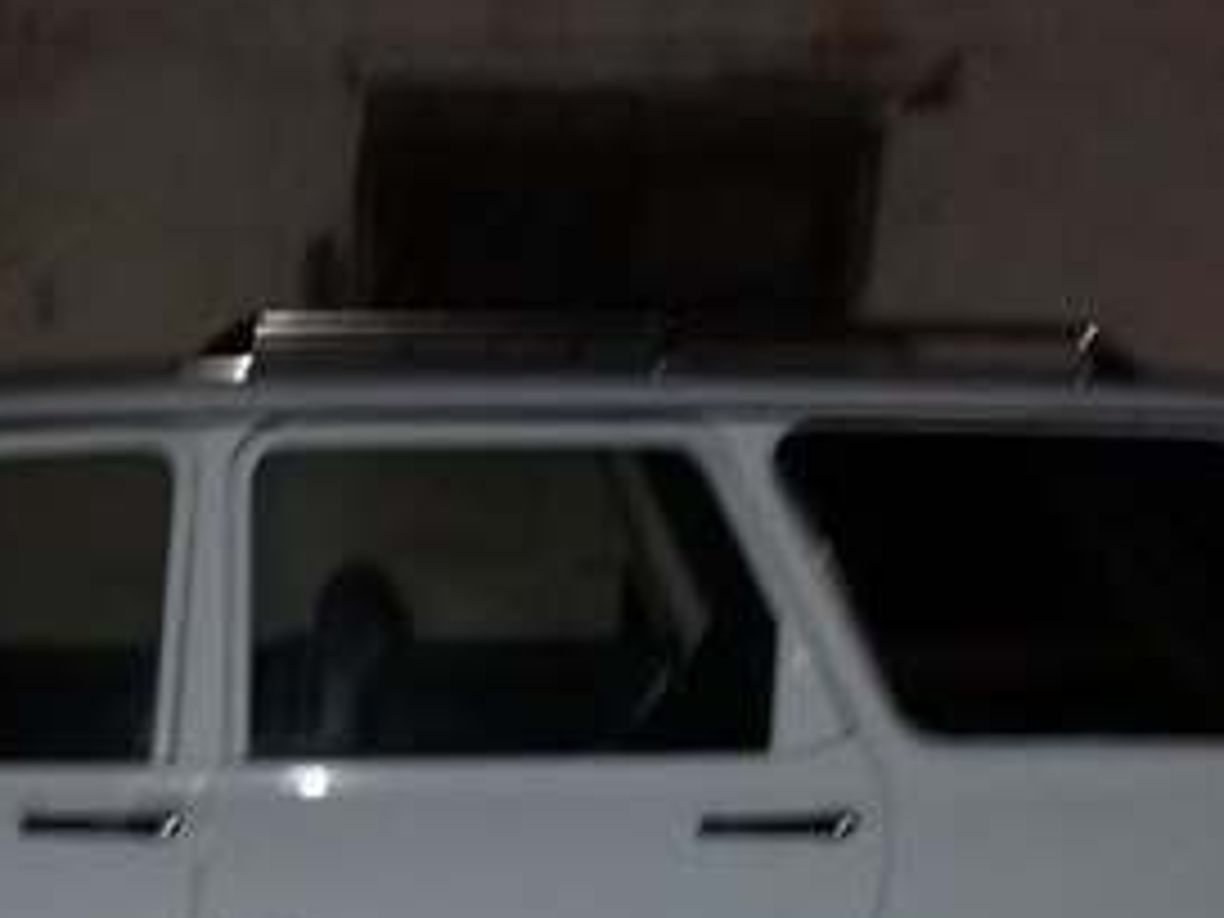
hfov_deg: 28.3
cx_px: 351
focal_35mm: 68
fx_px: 2404
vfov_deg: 20.6
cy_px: 1015
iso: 250
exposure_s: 1/15
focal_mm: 3.7
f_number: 1.9
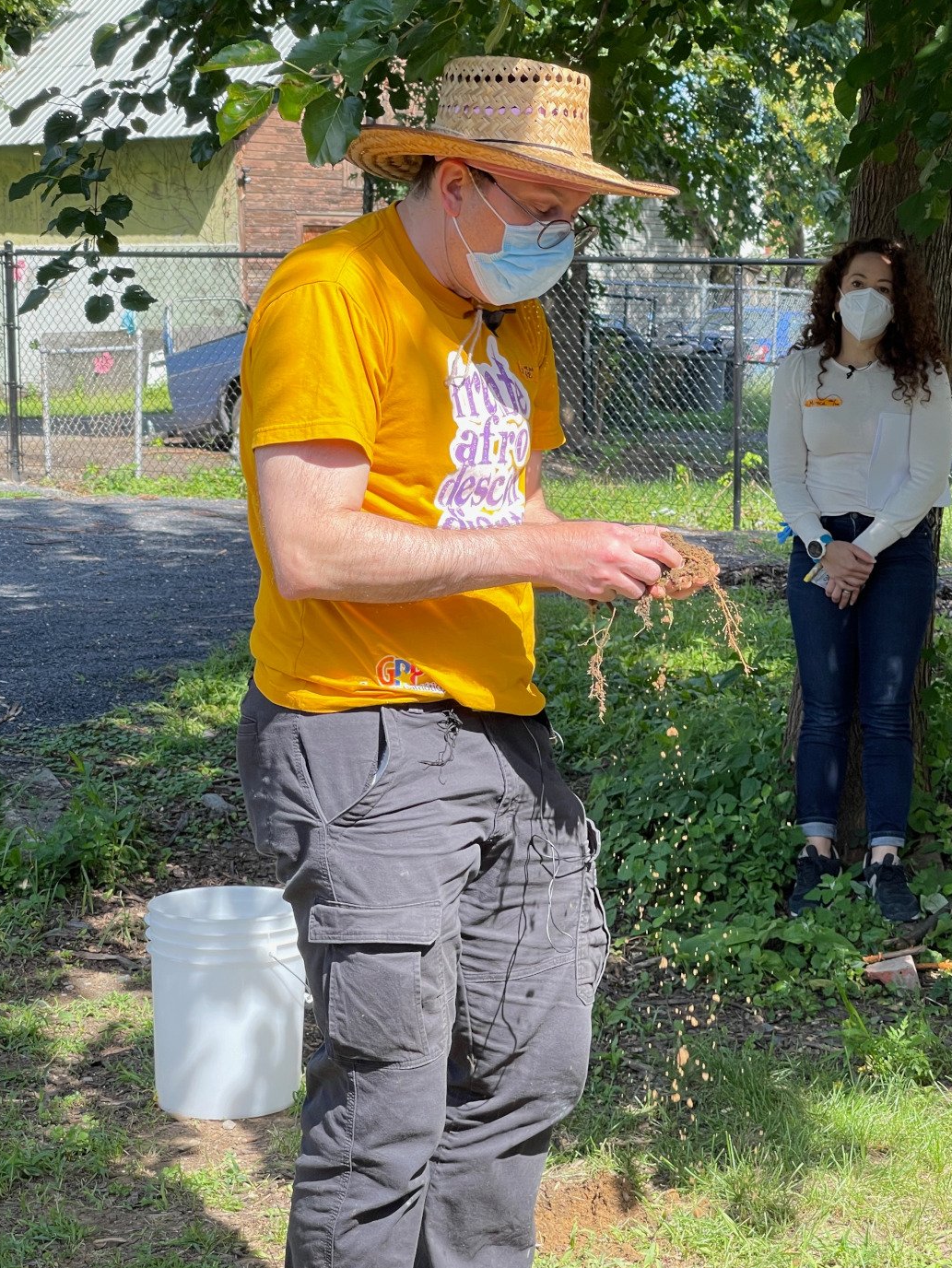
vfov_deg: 26.0
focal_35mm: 75
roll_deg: +0.3
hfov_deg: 19.6
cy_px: 580
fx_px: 2748
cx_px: 538
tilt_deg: -5.0
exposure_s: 1/169
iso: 20
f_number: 2.2
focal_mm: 7.5
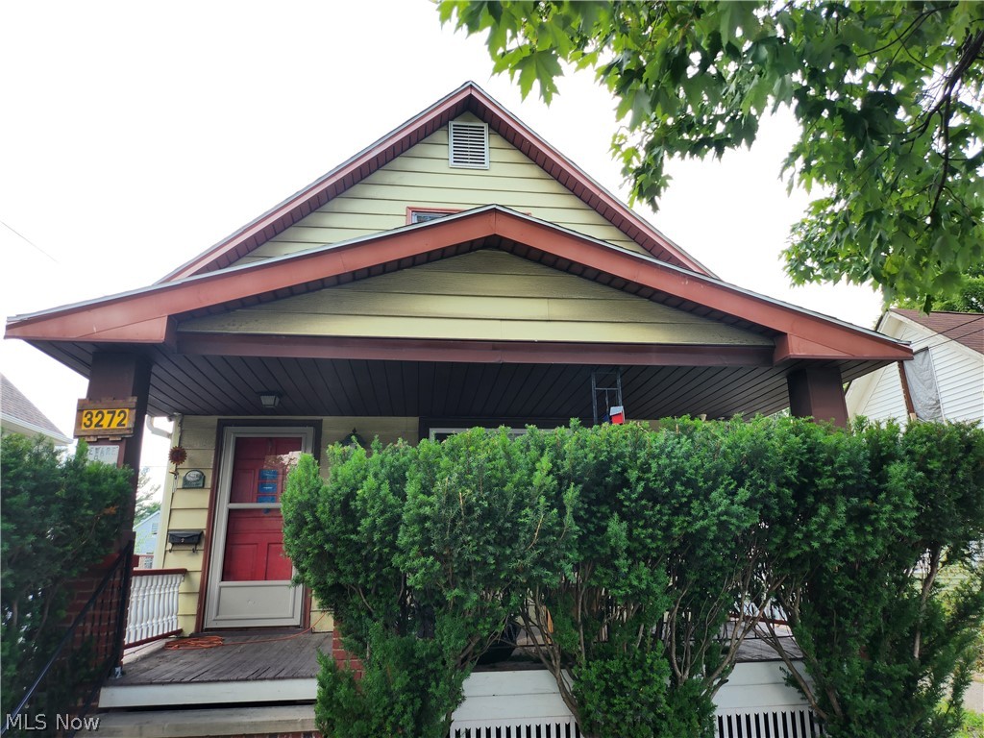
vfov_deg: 56.8
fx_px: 682
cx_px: 492
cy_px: 369
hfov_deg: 71.6
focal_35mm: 24
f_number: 1.8
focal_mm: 5
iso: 50
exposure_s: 1/742
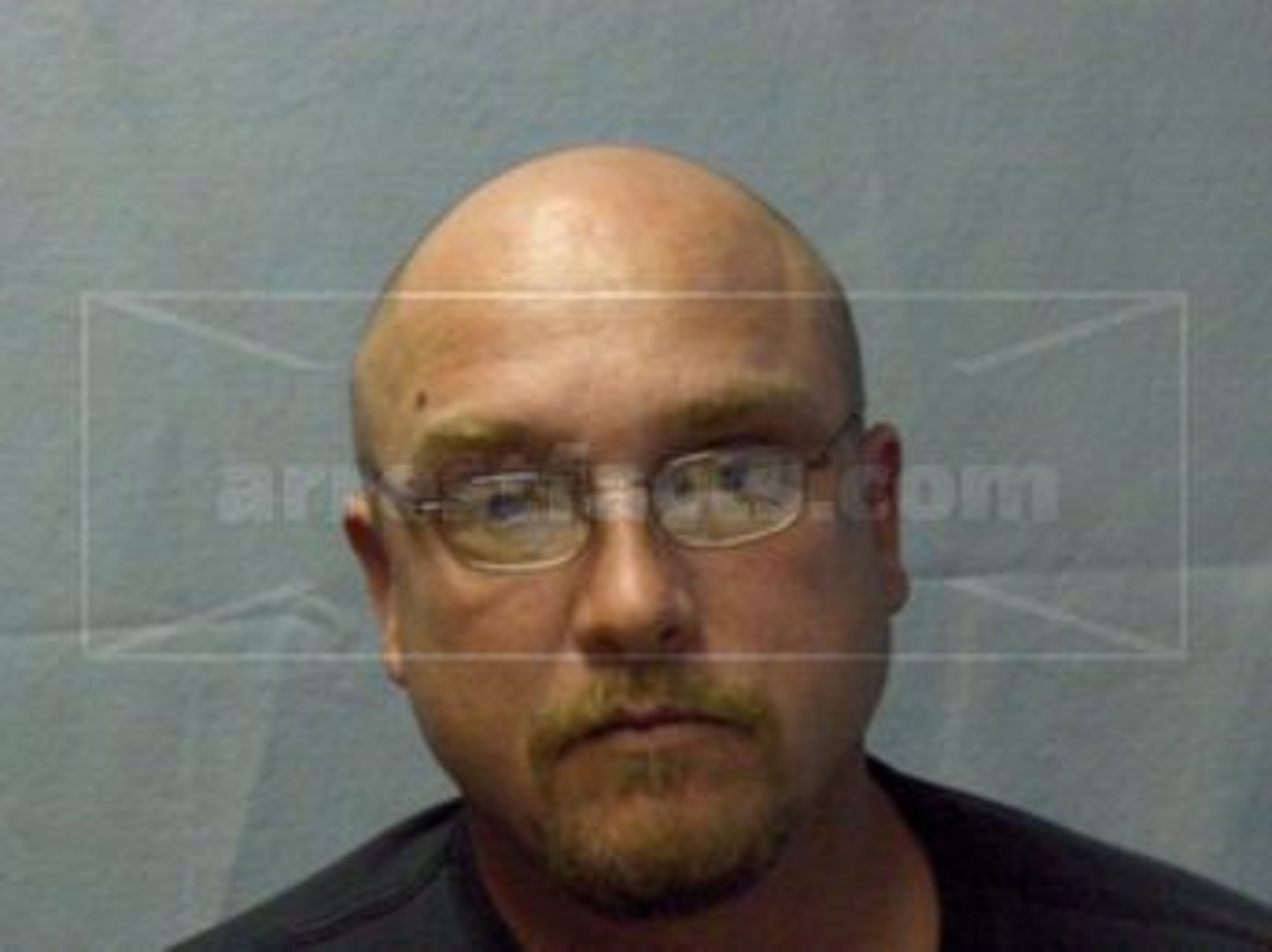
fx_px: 2716
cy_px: 476
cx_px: 636
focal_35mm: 74
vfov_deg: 19.9
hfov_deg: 26.4
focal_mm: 15.2
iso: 191
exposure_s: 1/90
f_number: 3.6
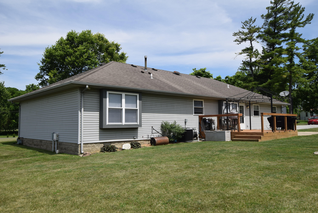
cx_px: 159
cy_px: 106
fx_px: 265
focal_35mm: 30
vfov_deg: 43.7
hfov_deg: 61.9
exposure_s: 1/320
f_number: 9
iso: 200
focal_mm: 20
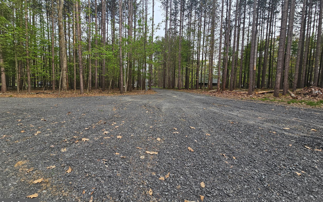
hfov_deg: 105.3
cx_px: 163
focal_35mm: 14
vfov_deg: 78.3
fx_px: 123
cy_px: 89
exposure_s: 1/548
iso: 50
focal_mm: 2.2
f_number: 2.2
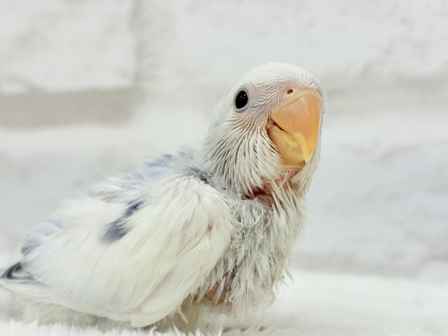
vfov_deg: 28.0
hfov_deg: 36.8
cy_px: 168
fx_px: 673
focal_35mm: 52
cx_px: 224
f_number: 1.6
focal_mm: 5.96
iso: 64
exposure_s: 1/100
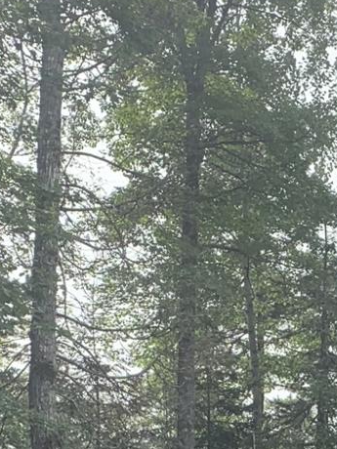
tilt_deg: -3.7
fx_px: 1467
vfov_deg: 15.2
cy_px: 791
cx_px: 286
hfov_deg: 13.0
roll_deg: +0.3
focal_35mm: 113
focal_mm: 4.25
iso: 25
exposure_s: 1/759
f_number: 1.8
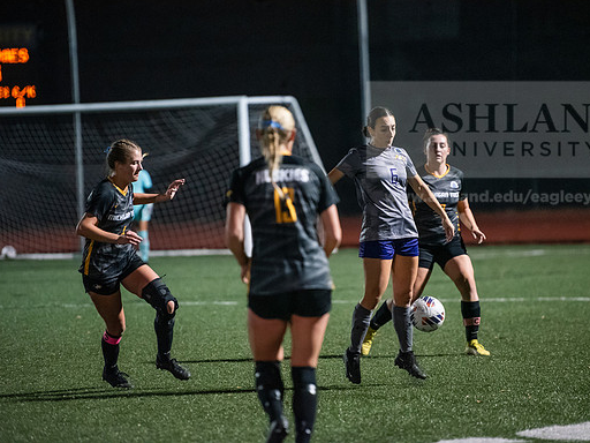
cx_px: 332
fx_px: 3716
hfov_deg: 9.1
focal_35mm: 218
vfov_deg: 6.8
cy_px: 221
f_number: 2.8
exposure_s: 1/1000
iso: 8000
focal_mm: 200
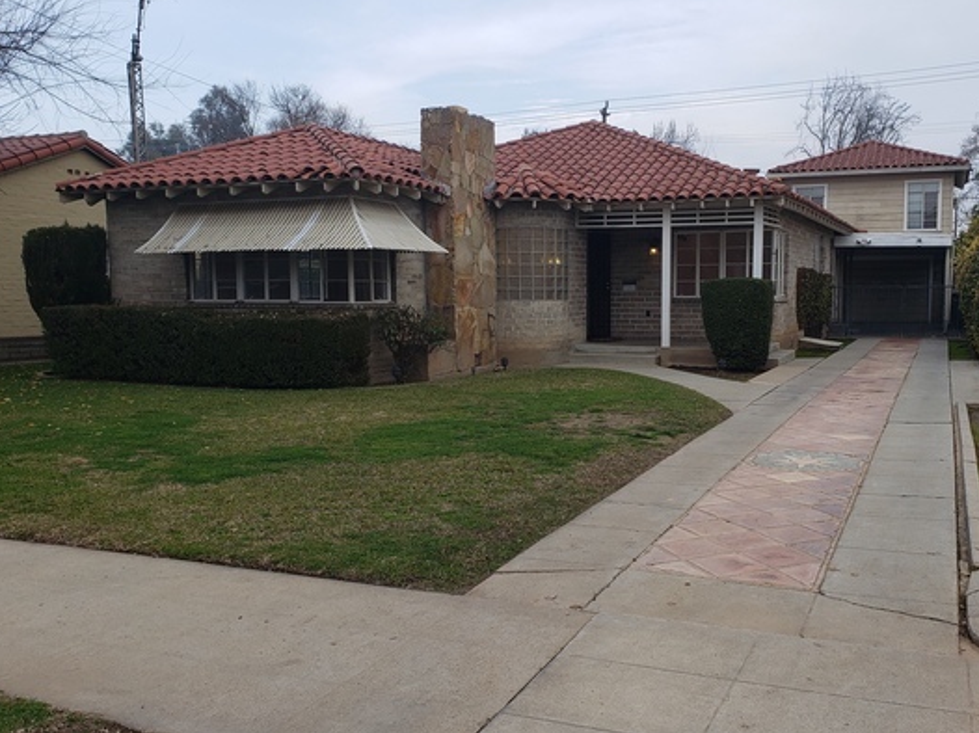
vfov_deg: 42.9
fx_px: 933
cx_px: 565
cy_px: 396
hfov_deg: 55.1
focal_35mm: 33
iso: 50
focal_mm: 4.3
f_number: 2.4
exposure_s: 1/353
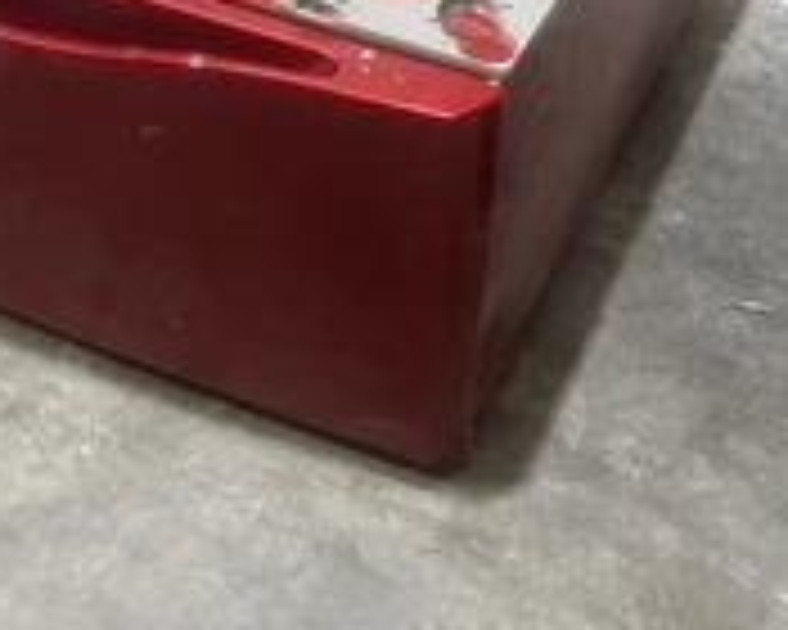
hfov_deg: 32.5
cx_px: 369
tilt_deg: -36.4
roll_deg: -1.2
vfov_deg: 25.5
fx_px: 1353
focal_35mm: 58
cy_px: 81
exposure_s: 1/60
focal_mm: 5.1
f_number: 1.6
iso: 125
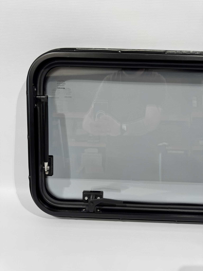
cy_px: 136
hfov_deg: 56.8
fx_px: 188
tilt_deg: -22.5
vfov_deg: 71.6
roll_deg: -1.9
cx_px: 102
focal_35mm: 24
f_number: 1.78
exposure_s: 1/121
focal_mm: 6.76
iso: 64
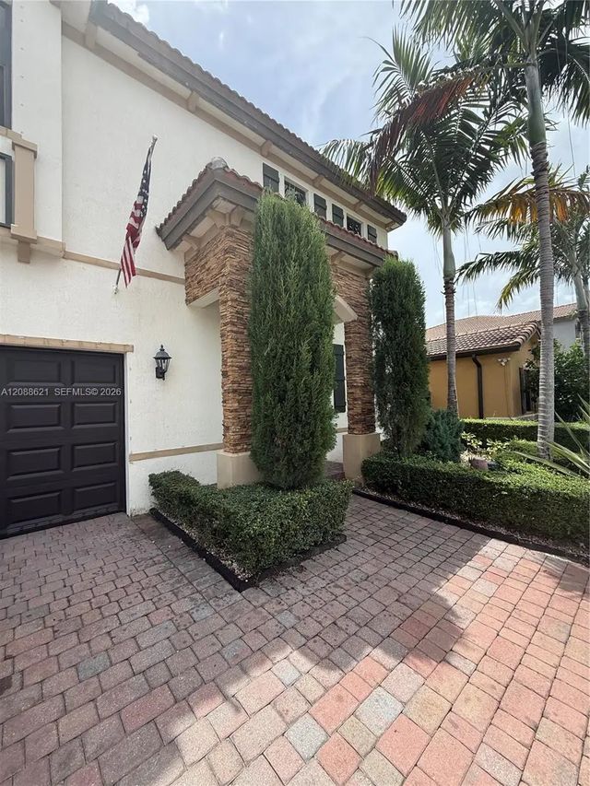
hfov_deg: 85.7
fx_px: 318
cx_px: 295
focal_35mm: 14
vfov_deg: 102.1
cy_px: 393
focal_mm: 2.22
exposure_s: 1/809
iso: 64
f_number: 2.2
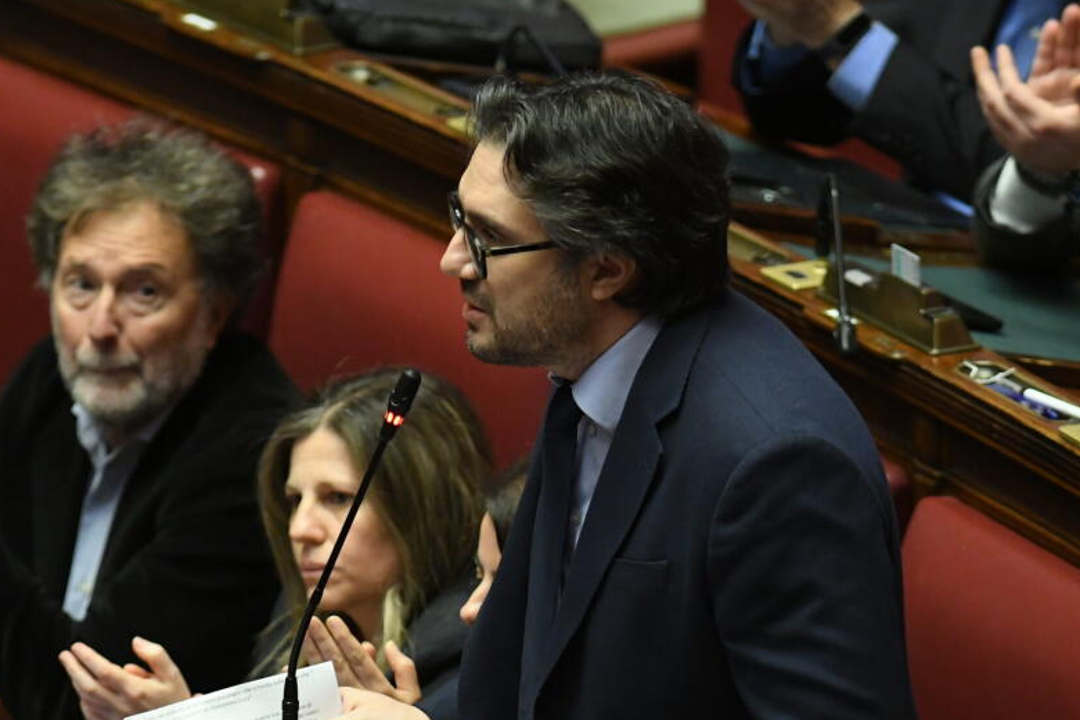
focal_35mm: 692
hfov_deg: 3.0
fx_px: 20758
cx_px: 458
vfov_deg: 2.0
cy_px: 518
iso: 4000
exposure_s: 1/200
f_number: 3.2
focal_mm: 300
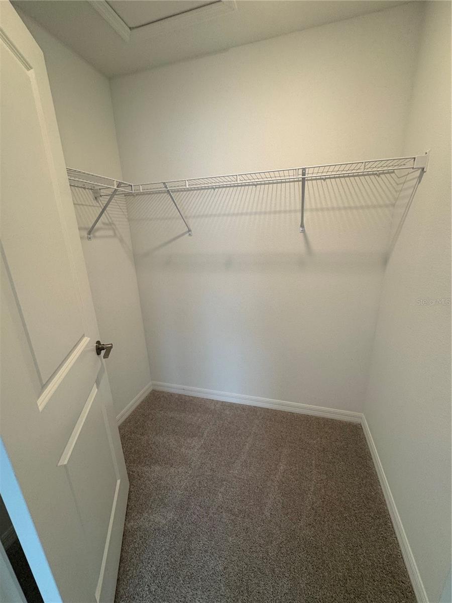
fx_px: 244
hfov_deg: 85.7
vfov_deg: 102.1
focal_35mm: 14
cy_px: 302
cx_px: 226
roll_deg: +2.5
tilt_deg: -15.8
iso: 160
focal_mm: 2.22
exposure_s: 1/120
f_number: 2.2
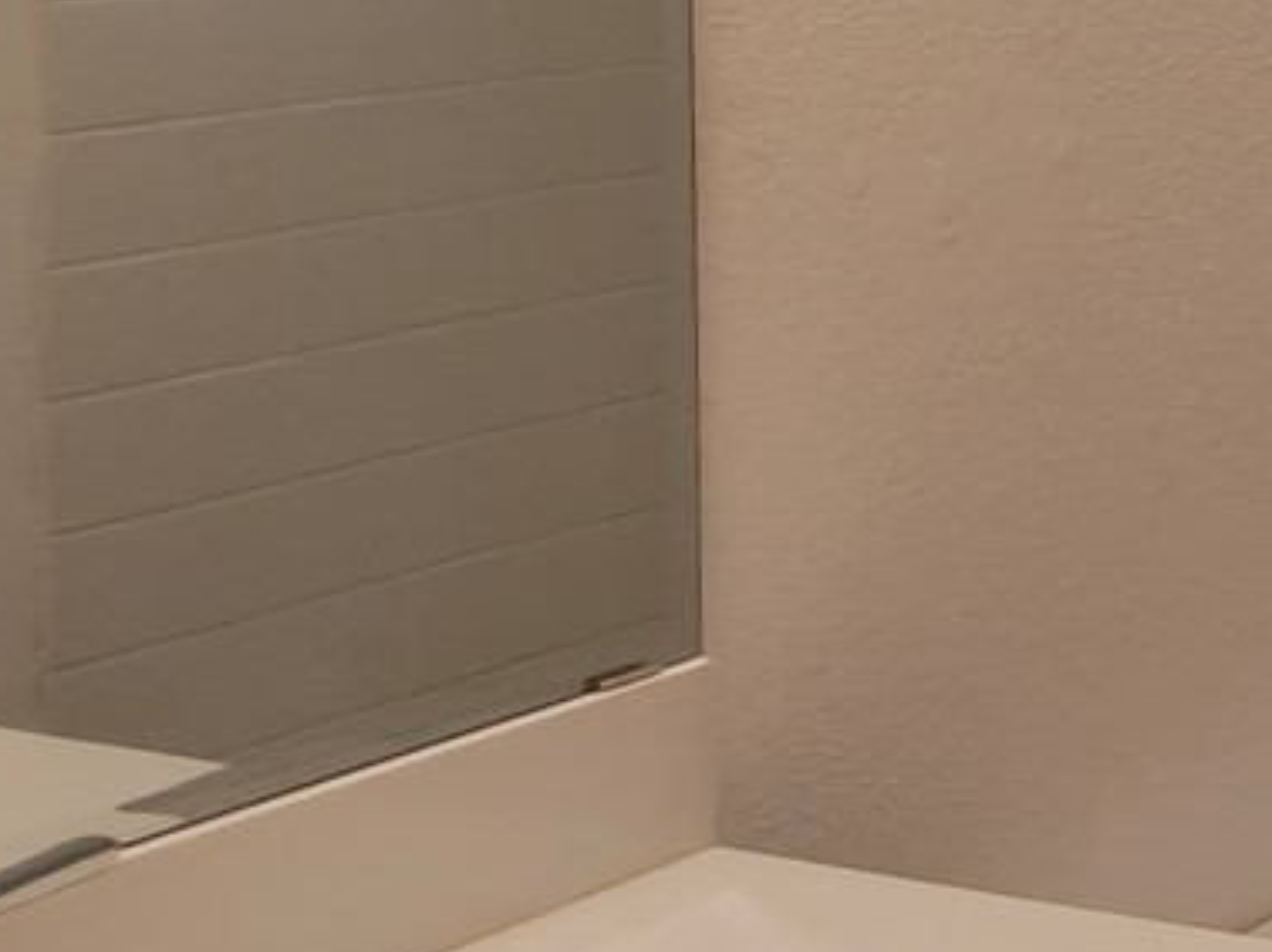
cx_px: 2004
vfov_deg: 16.0
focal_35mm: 87
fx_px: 3194
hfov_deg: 19.2
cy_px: -324
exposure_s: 1/120
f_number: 2
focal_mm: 2.31
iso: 64
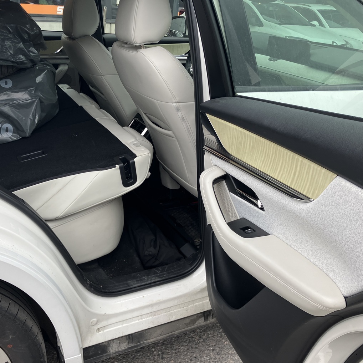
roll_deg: -4.4
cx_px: 160
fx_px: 415
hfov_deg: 47.1
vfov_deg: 47.2
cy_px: 171
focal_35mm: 35
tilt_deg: -21.9
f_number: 1.8
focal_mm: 3.99
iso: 32
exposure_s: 1/463
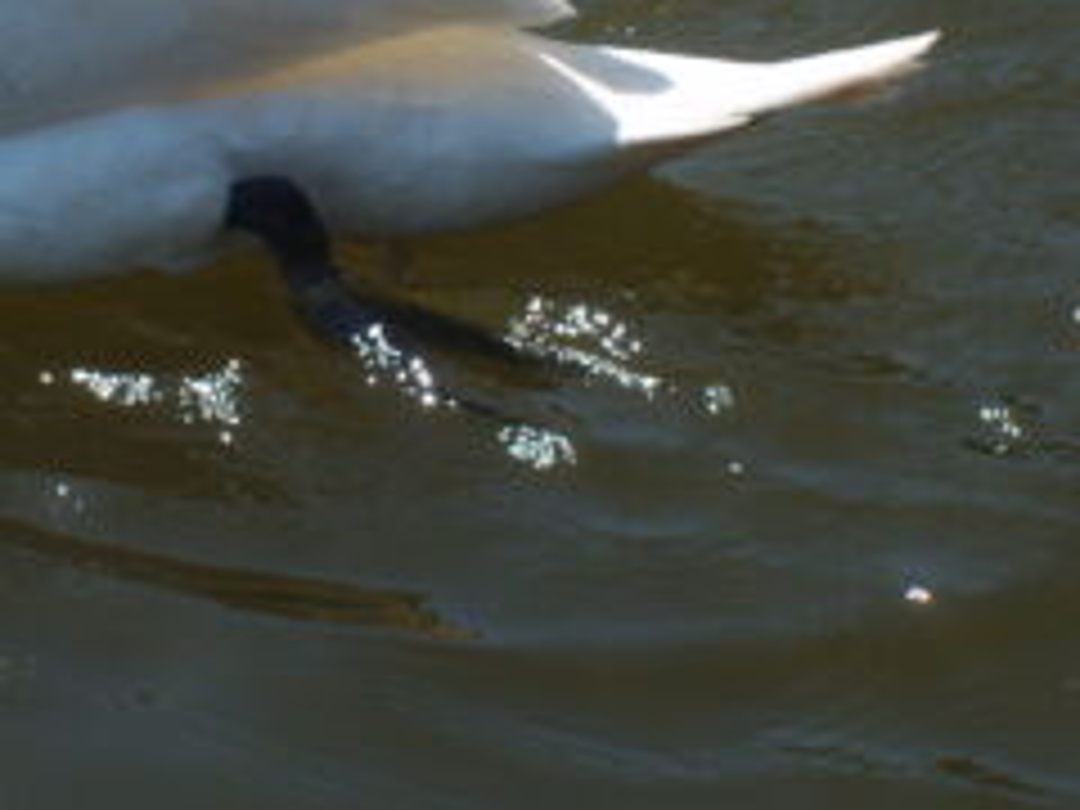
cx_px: 135
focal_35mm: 222
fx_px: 6926
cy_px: 20
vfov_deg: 6.7
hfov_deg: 8.9
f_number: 4.9
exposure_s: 1/500
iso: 50
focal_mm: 17.4
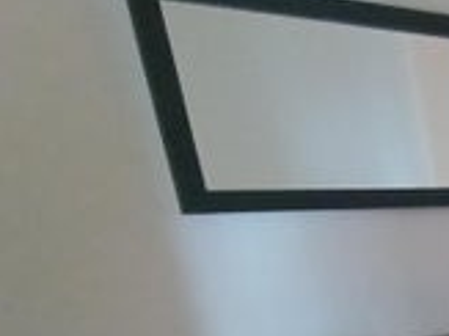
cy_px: 430
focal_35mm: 59
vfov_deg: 22.4
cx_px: 835
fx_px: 765
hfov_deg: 20.7
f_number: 2.2
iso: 1637
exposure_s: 1/12
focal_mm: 1.65
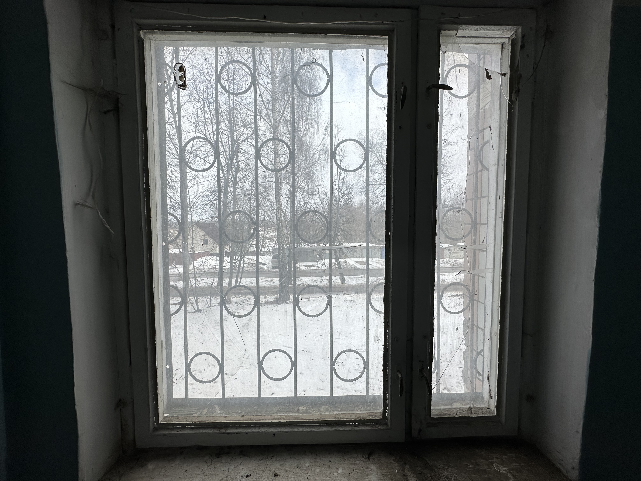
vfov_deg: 85.7
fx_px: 259
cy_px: 240
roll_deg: +0.4
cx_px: 320
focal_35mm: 14
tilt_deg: -3.7
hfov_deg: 102.1
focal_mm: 2.22
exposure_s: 1/425
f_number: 2.2
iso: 40
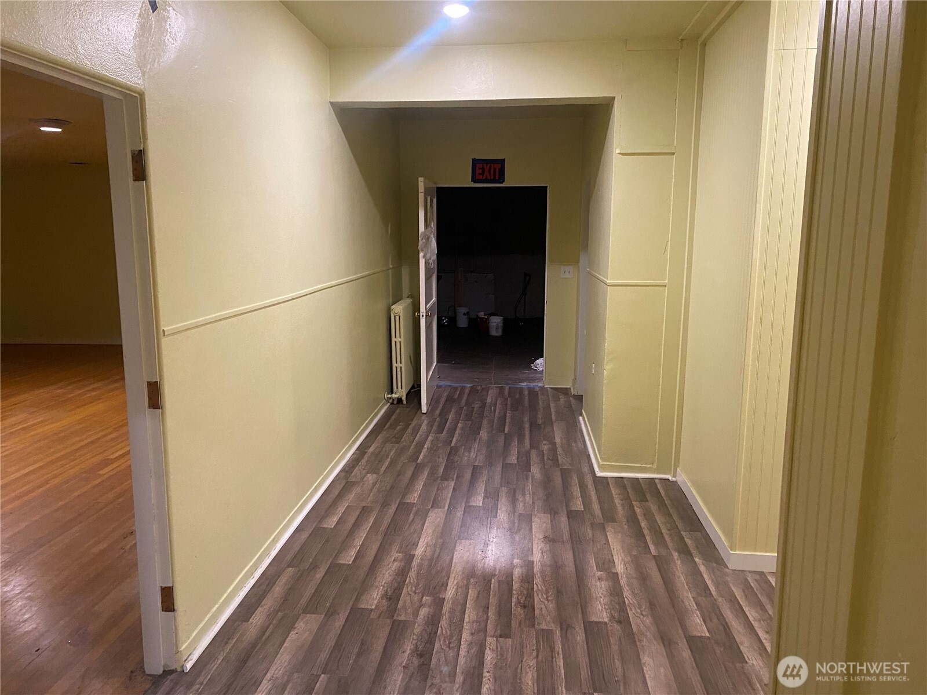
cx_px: 464
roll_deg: +0.2
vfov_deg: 53.1
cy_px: 348
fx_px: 696
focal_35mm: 26
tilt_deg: -8.9
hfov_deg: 67.3
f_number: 1.8
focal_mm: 4.25
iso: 320
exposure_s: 1/60
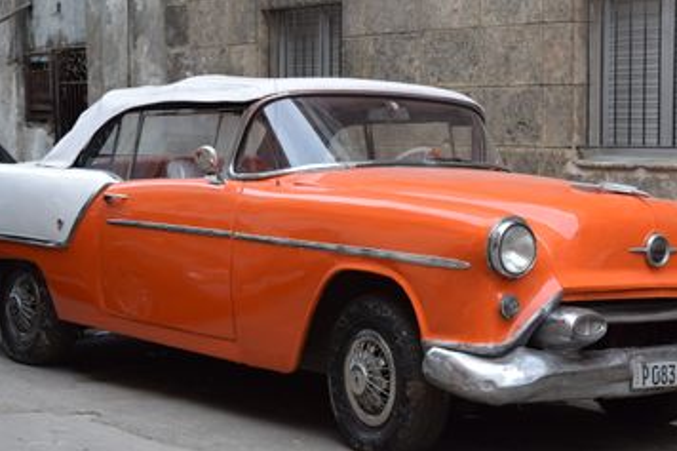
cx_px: 380
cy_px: 260
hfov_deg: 24.8
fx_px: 1541
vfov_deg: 16.6
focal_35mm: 82
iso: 400
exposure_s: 1/200
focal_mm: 38
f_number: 7.1
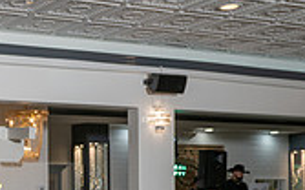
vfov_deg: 15.0
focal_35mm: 85
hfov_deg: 22.2
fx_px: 706
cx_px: -75
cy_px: 206
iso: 200
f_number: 5
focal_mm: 24
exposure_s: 1/160
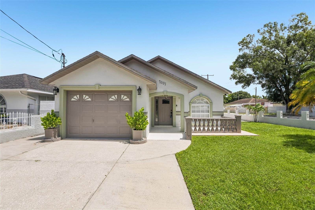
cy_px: 105
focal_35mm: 16
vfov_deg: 73.7
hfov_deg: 96.7
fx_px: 140
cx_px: 158
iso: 400
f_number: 8
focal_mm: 16
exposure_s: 1/2500
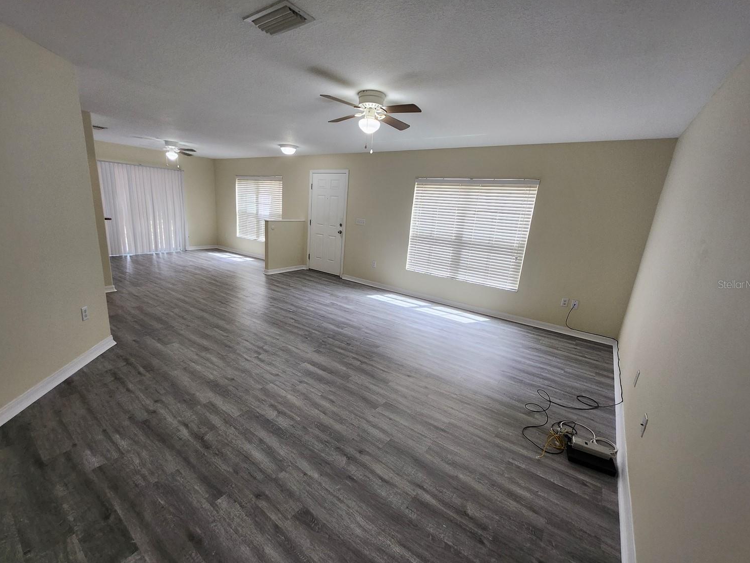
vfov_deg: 85.7
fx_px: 303
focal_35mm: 14
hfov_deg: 102.0
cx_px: 362
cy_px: 284
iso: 125
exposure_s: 1/60
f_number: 2.2
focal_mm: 1.74
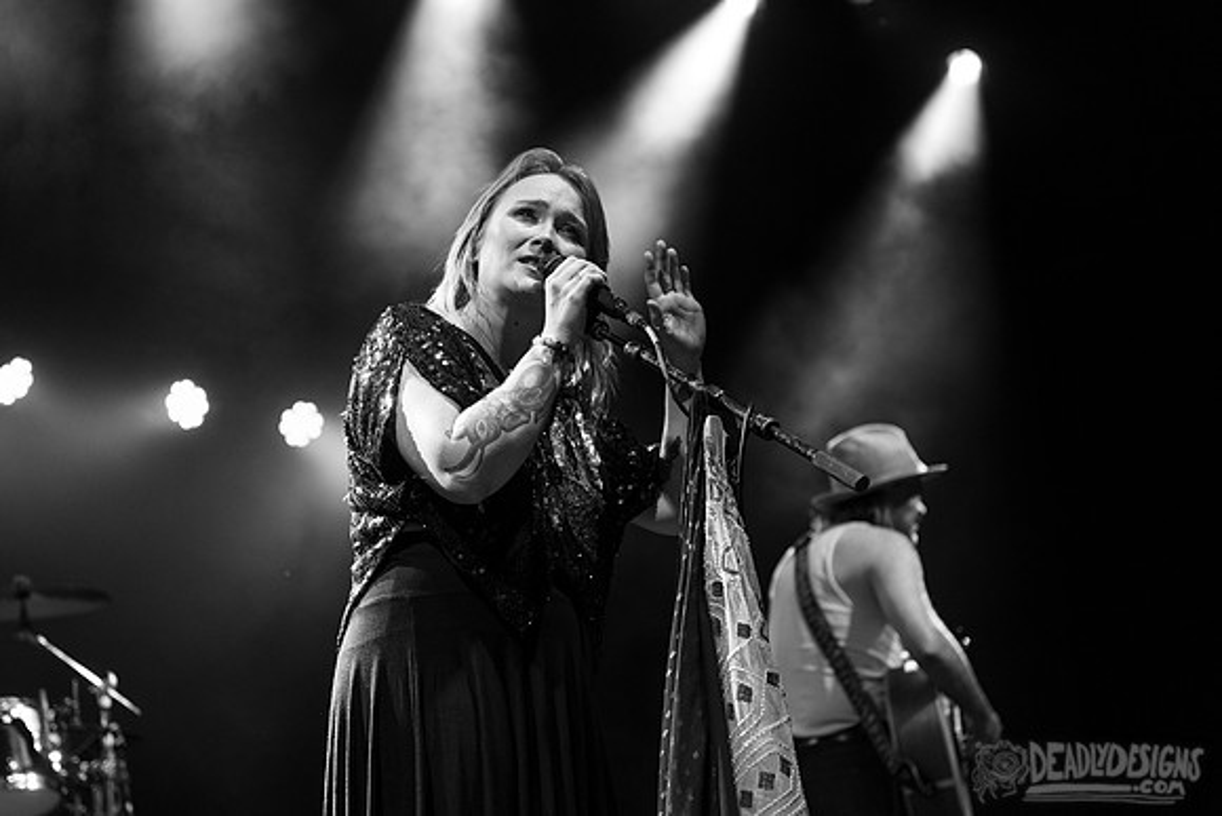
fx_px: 2703
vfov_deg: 17.2
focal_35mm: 80
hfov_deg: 25.5
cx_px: 618
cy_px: 404
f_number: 3.5
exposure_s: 1/320
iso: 2000
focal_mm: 70
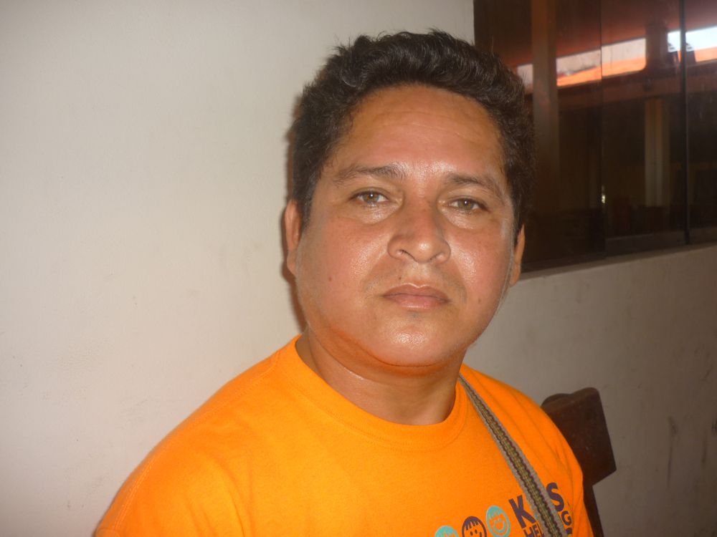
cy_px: 268
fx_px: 684
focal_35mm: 33
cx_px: 358
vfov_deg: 42.9
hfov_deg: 55.4
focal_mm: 5.5
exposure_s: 1/30
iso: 100
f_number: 2.8
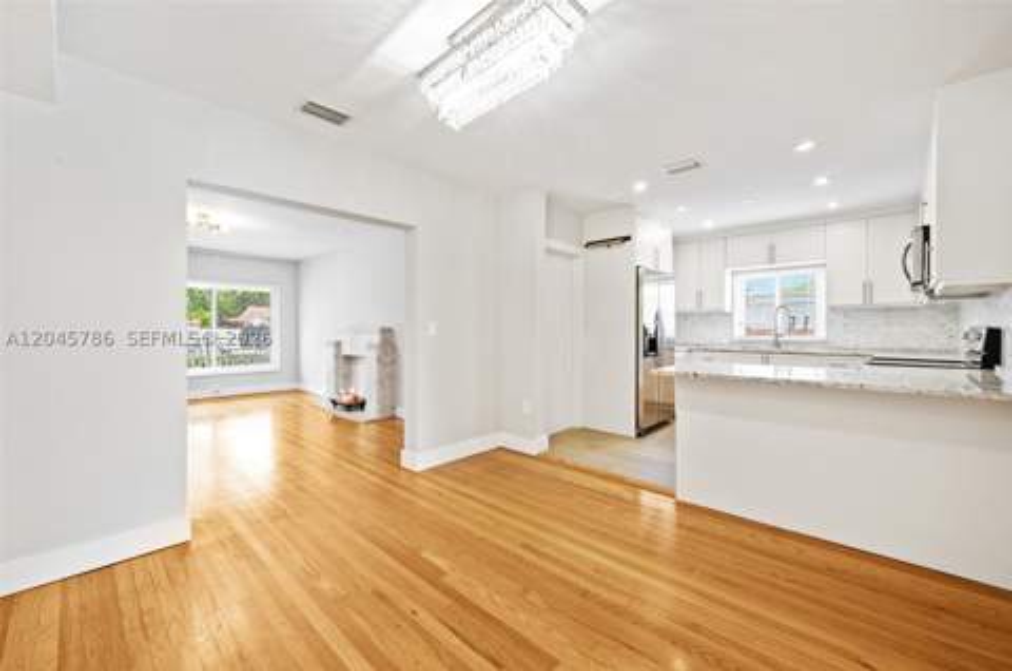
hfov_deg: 104.4
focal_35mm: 14
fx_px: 393
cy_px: 336
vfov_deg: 81.0
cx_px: 506
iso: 200
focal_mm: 14
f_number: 8
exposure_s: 1/2.5
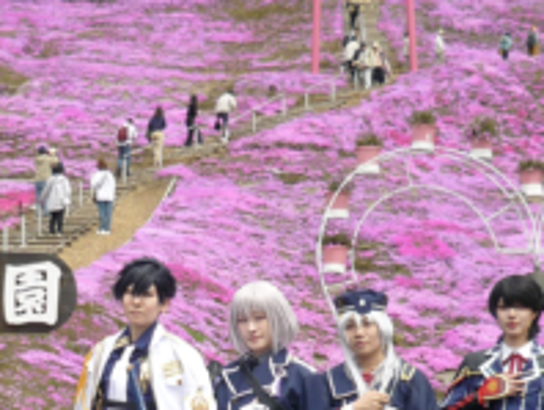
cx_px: 206
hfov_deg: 19.6
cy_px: 358
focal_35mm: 100
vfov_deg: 14.7
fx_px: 1573
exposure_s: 1/1000
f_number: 2.8
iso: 100
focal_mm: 5.5
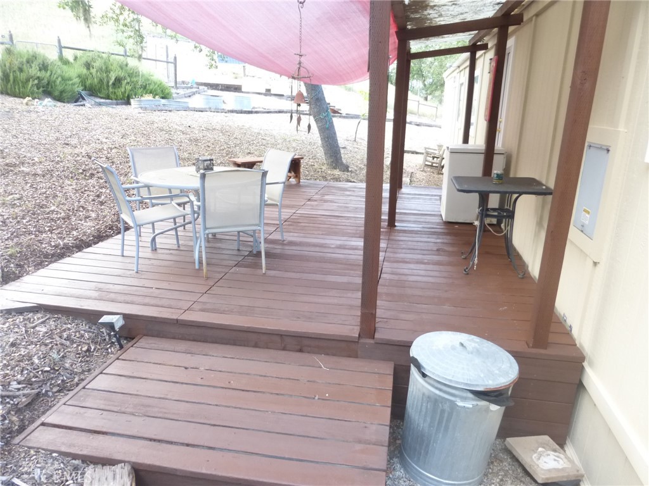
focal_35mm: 24
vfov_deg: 56.8
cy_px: 243
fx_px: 450
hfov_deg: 71.6
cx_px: 324
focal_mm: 4.3
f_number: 3.3
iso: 200
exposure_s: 1/60
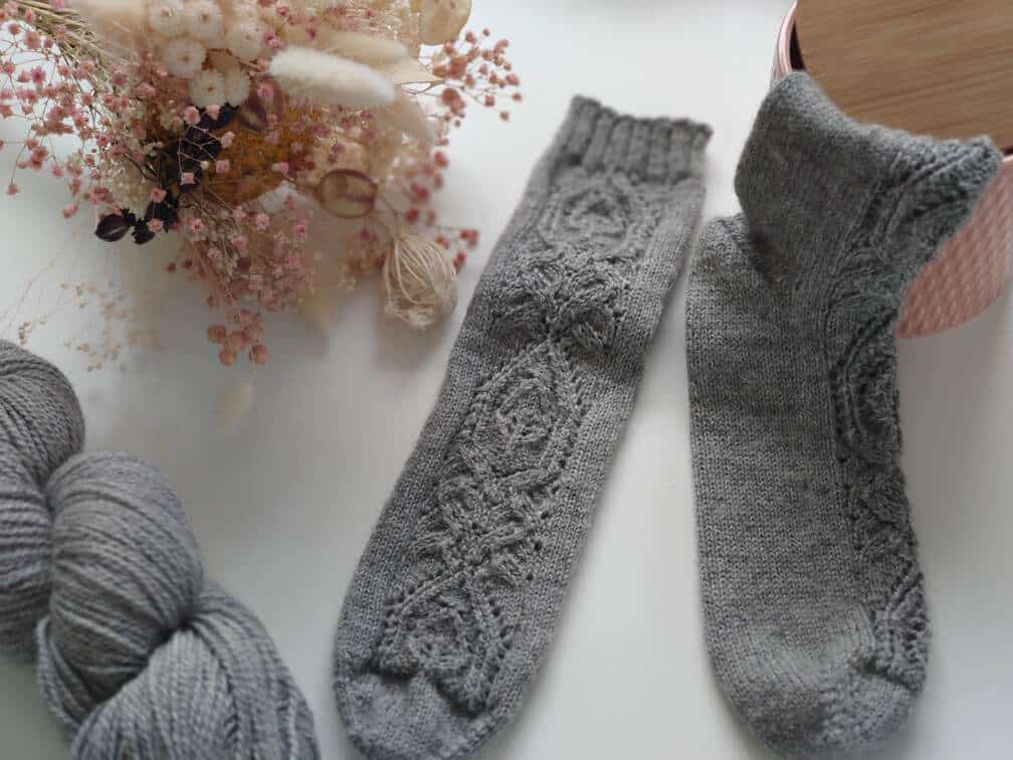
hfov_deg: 45.8
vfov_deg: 35.1
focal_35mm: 41
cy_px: 380
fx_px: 1200
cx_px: 506
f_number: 2
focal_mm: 8.16
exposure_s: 1/50
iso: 798
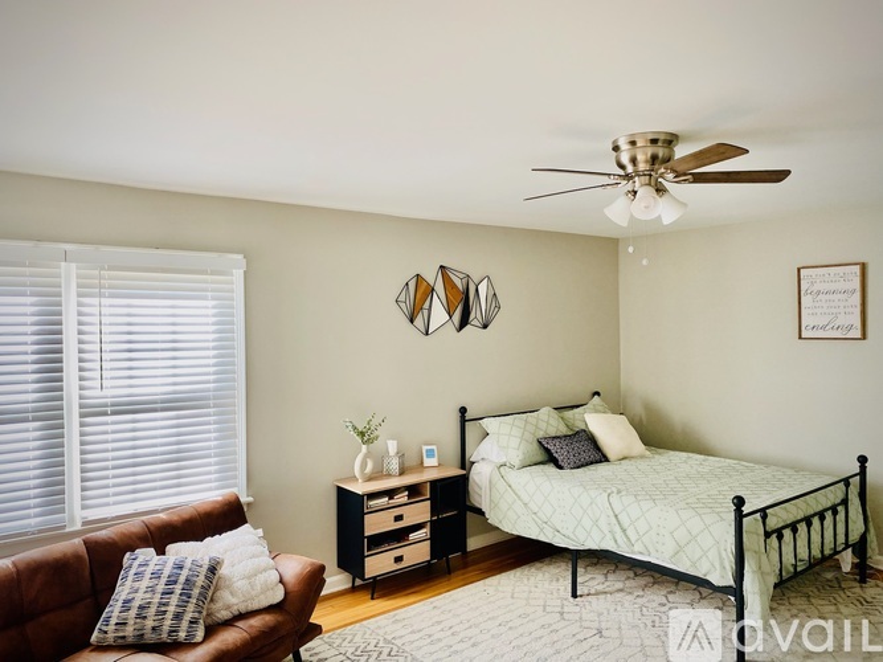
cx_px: 442
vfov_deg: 53.0
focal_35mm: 26
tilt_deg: -0.4
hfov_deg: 67.3
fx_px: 663
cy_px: 331
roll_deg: +0.9
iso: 125
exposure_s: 1/121
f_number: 1.8
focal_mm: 4.25
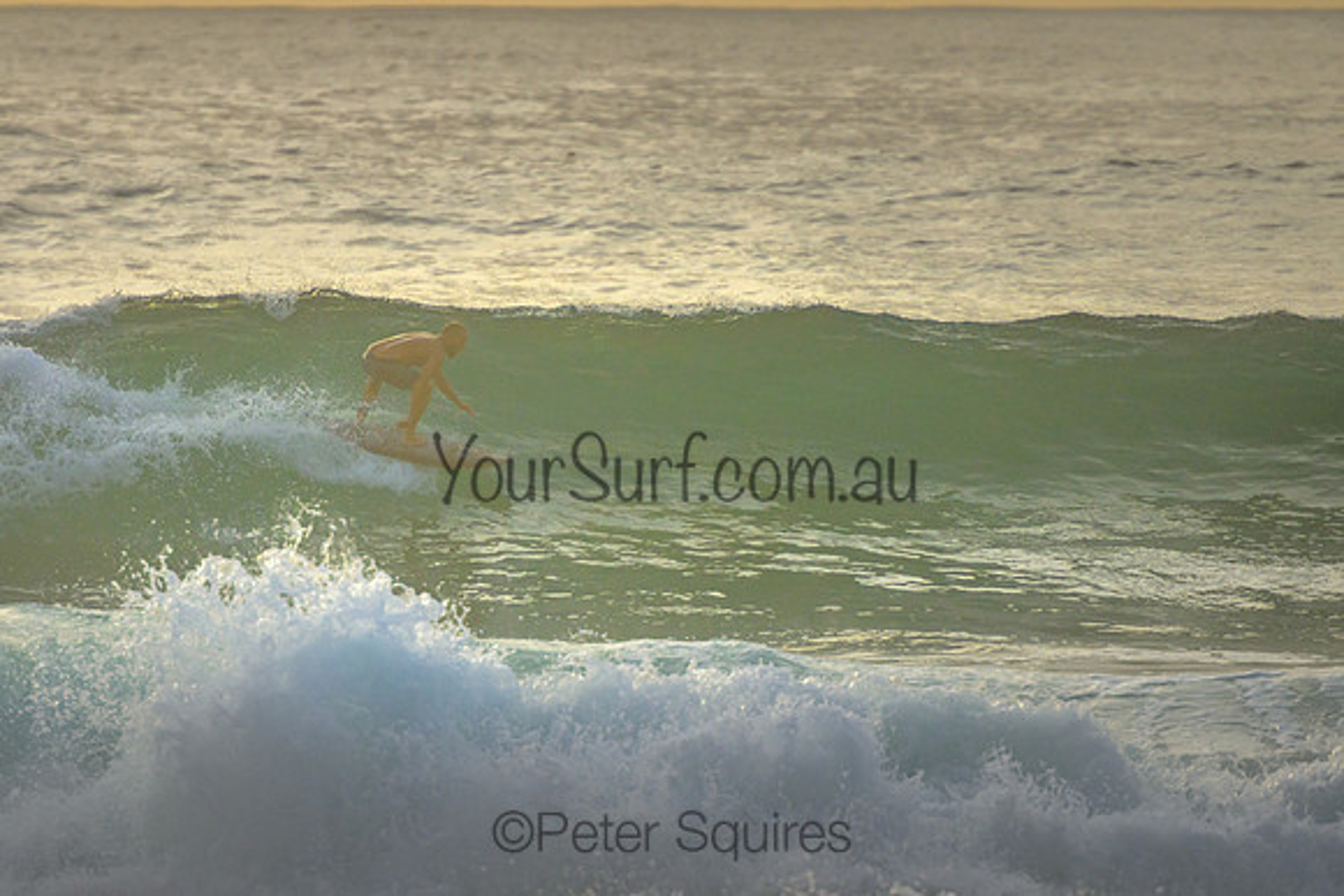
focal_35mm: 550
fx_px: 20530
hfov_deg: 3.7
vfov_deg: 2.5
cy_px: 442
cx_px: 513
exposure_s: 1/2000
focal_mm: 400
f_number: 5.6
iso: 560
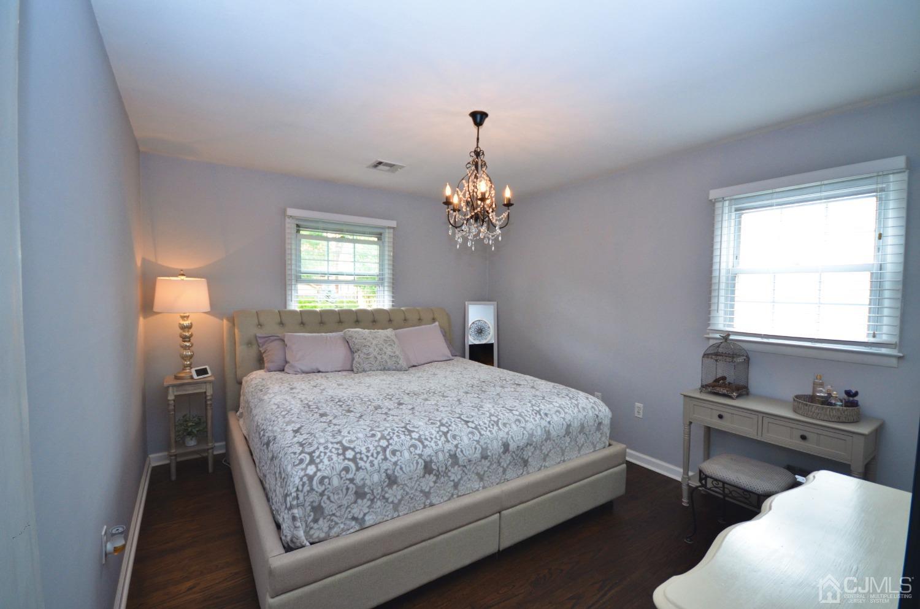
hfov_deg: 100.5
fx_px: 382
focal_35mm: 15
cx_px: 460
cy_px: 304
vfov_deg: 77.1
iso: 560
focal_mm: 10
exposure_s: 1/60
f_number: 4
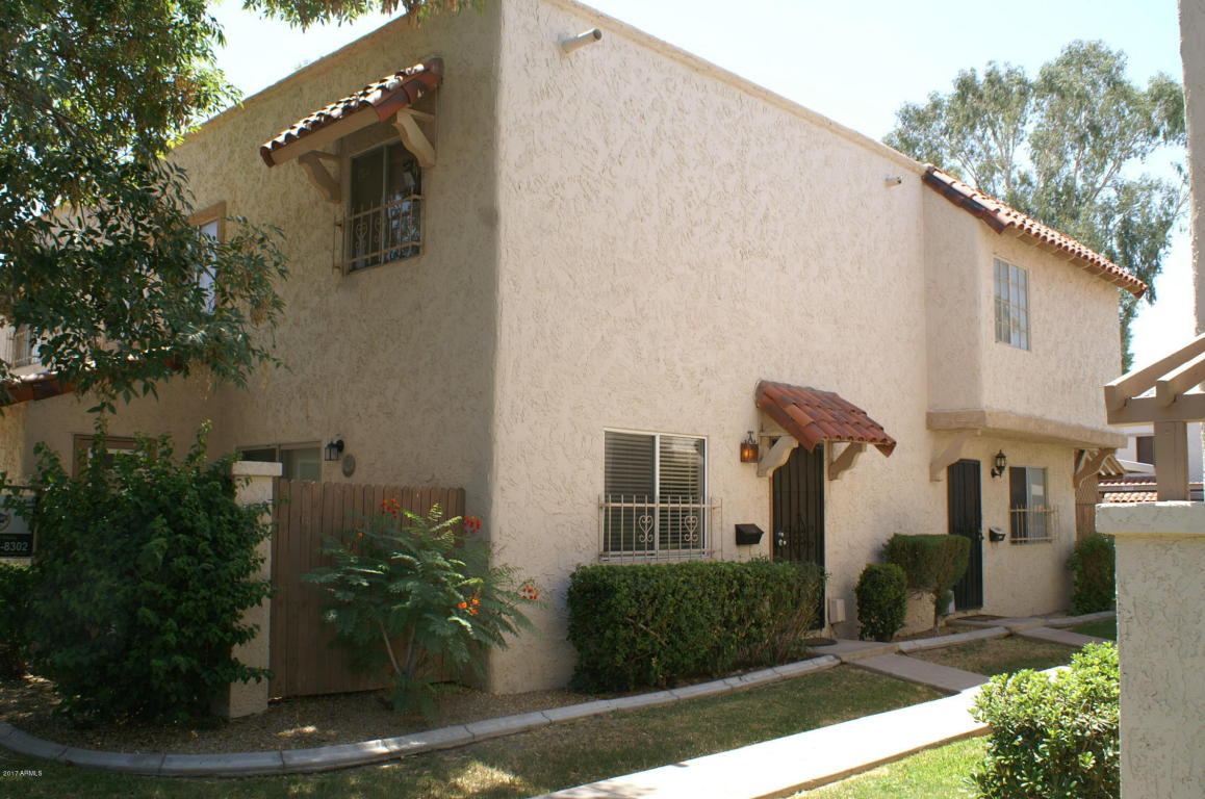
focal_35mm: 30
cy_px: 400
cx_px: 602
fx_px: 1002
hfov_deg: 62.0
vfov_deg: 43.5
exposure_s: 1/80
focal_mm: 20
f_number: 10
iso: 100
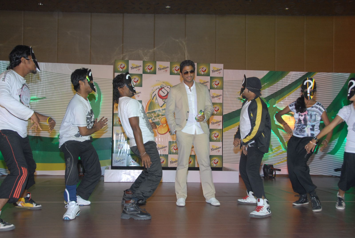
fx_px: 385
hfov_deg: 49.5
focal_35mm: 39
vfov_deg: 34.4
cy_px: 119
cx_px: 178
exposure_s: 1/100
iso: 500
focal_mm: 26
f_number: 5.6
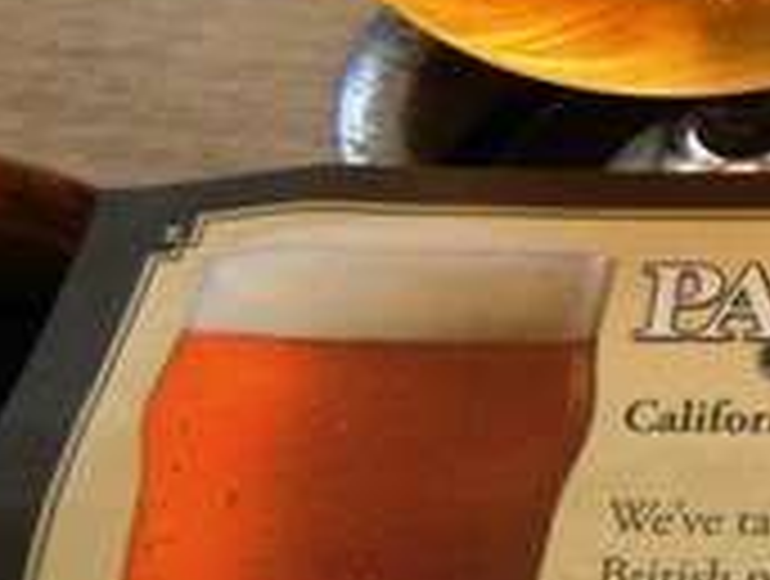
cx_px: 1157
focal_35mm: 91
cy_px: 306
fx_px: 2028
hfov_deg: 18.9
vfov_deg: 16.3
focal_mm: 5.4
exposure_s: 1/30
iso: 174
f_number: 3.5
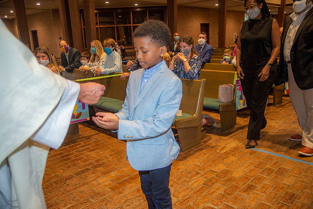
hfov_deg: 58.7
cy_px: 104
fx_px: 278
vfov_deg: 41.1
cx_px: 156
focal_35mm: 32
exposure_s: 1/125
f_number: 4.5
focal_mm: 32
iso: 1600
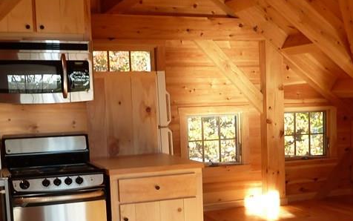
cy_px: 171
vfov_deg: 22.5
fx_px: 549
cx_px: 225
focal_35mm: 57
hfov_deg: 35.4
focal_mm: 4.1
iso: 80
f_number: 3.3
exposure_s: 1/30
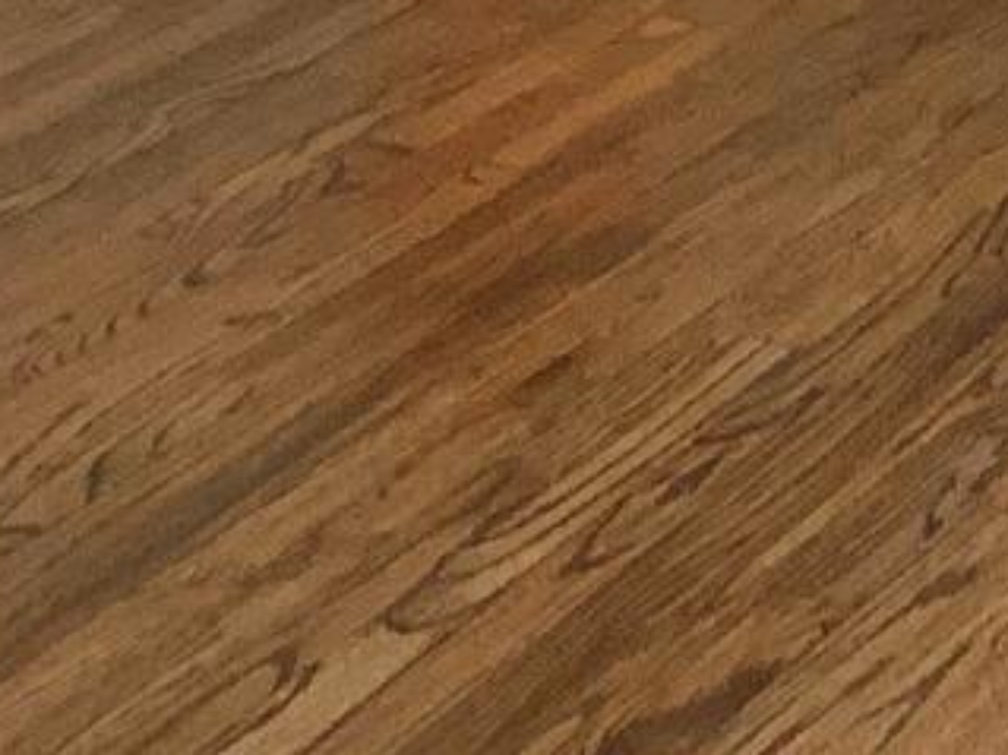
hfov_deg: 11.6
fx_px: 4861
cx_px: 1177
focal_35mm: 167
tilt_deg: -7.0
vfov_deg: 8.3
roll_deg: -1.3
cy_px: -859
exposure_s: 1/60
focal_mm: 4.3
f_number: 1.8
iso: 100
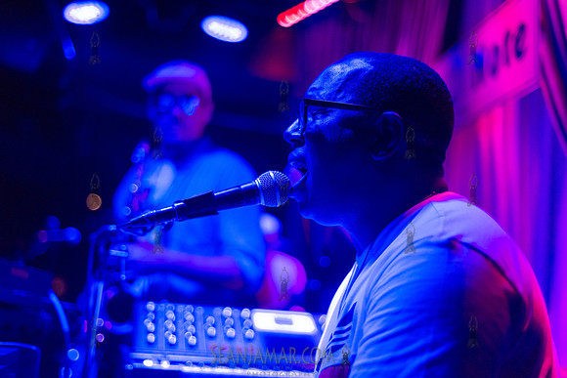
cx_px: 284
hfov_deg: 39.6
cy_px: 189
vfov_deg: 27.0
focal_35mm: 50
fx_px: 788
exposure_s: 1/640
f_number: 2
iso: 2500
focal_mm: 50
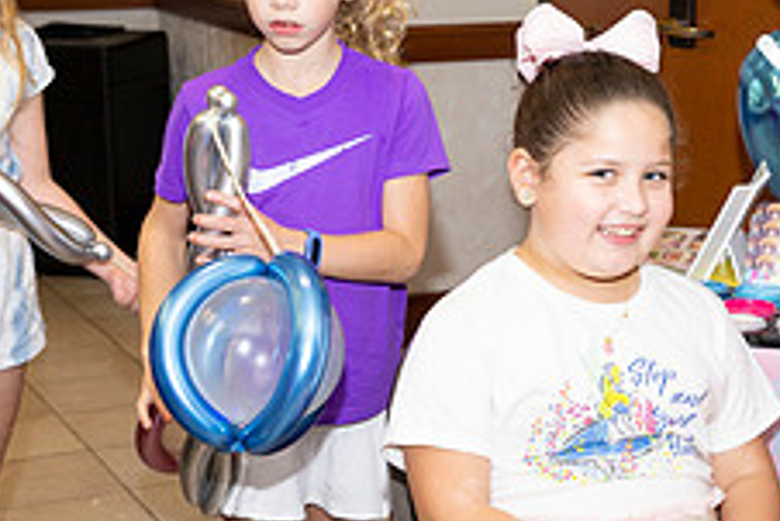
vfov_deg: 15.9
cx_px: 663
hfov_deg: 23.2
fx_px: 1864
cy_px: 271
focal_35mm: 86
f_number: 5
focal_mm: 33.5
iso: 400
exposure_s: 1/100
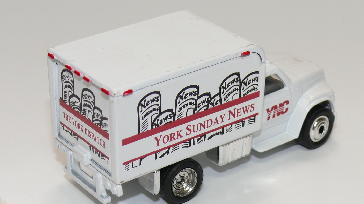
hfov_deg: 20.7
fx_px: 994
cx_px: 191
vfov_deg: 11.8
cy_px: 99
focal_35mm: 103
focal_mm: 12.4
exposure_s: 1/30
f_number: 4
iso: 100
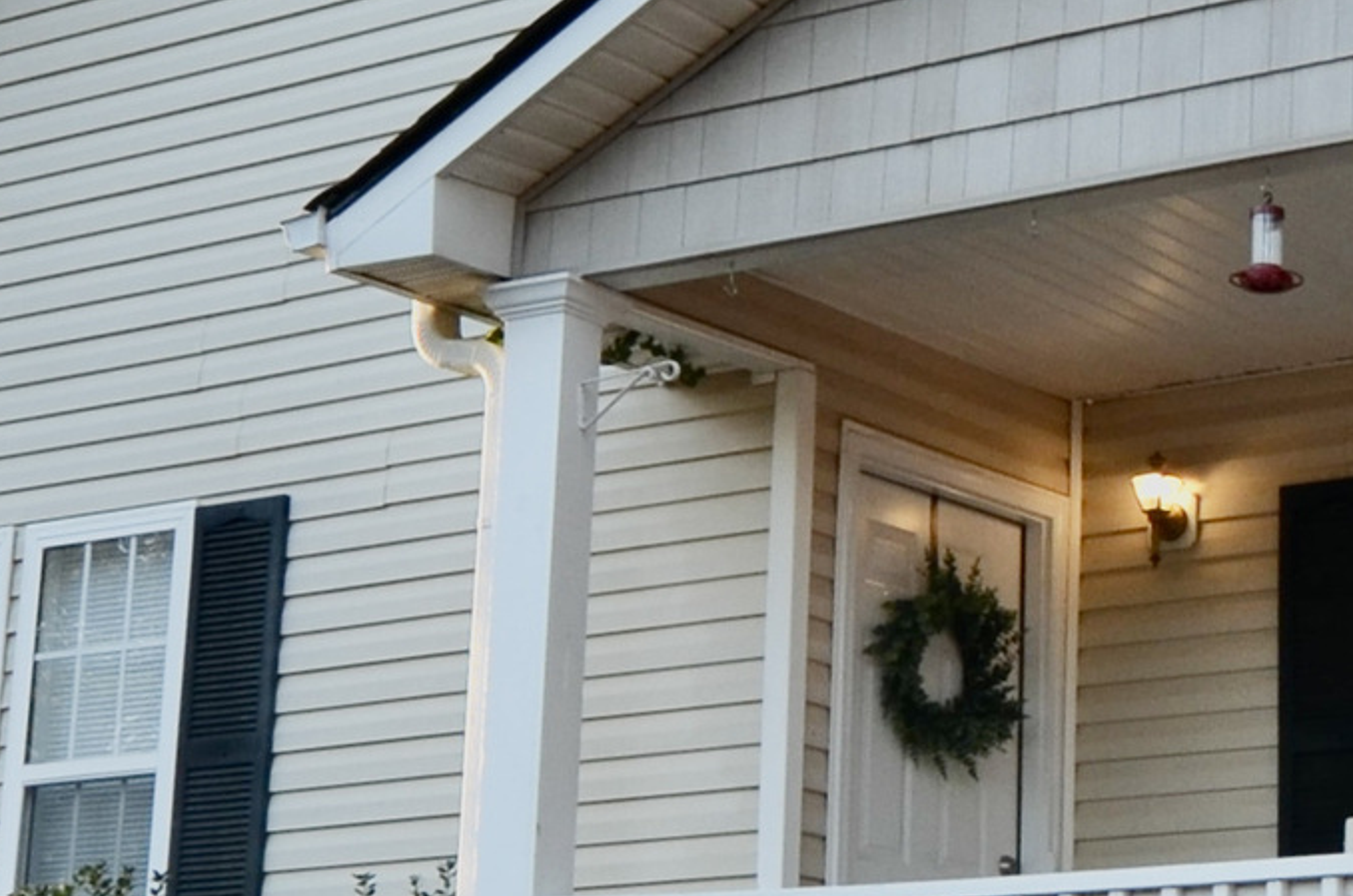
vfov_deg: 19.9
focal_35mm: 68
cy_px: 586
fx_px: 2550
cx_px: 1519
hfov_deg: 27.1
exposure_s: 1/125
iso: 200
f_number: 5.6
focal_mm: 10
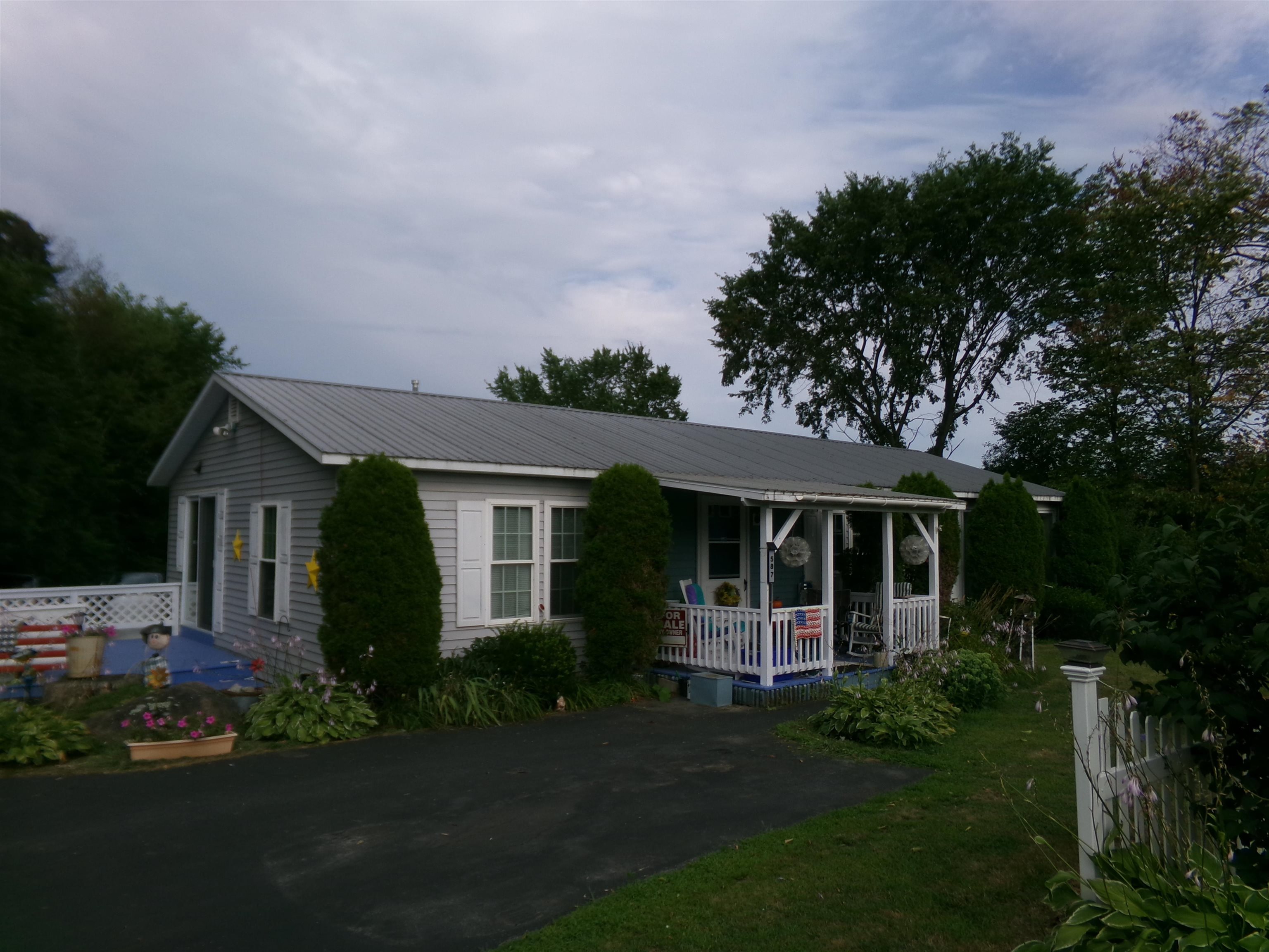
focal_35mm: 24
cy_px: 476
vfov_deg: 56.8
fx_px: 880
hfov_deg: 71.6
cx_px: 634
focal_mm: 4.3
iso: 100
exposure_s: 1/900
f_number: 3.7
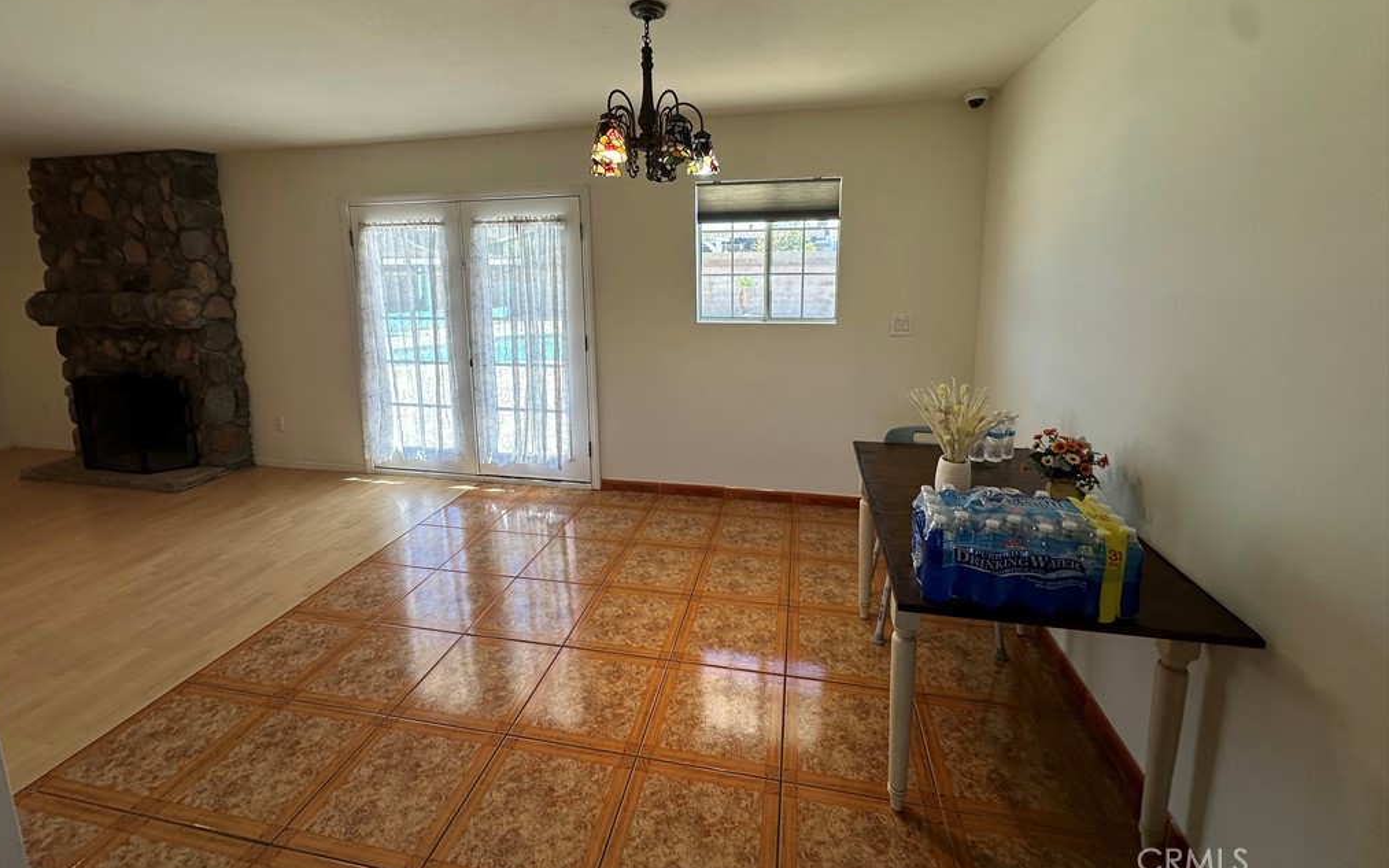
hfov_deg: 101.5
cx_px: 690
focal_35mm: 15
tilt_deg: -7.7
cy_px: 354
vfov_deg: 74.1
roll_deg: +0.4
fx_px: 568
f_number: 2.2
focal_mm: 2.22
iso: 40
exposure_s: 1/120
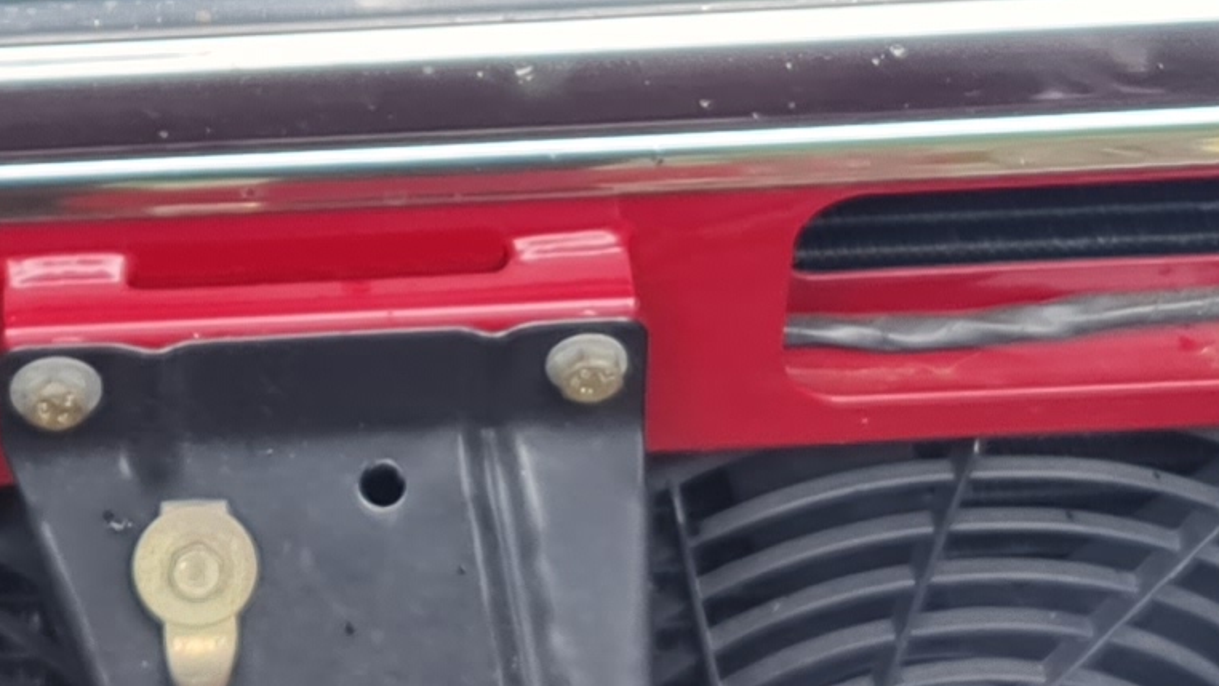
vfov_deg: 8.4
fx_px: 4623
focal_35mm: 143
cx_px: 192
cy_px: -112
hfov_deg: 14.9
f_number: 1.8
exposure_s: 1/100
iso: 50
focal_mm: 7
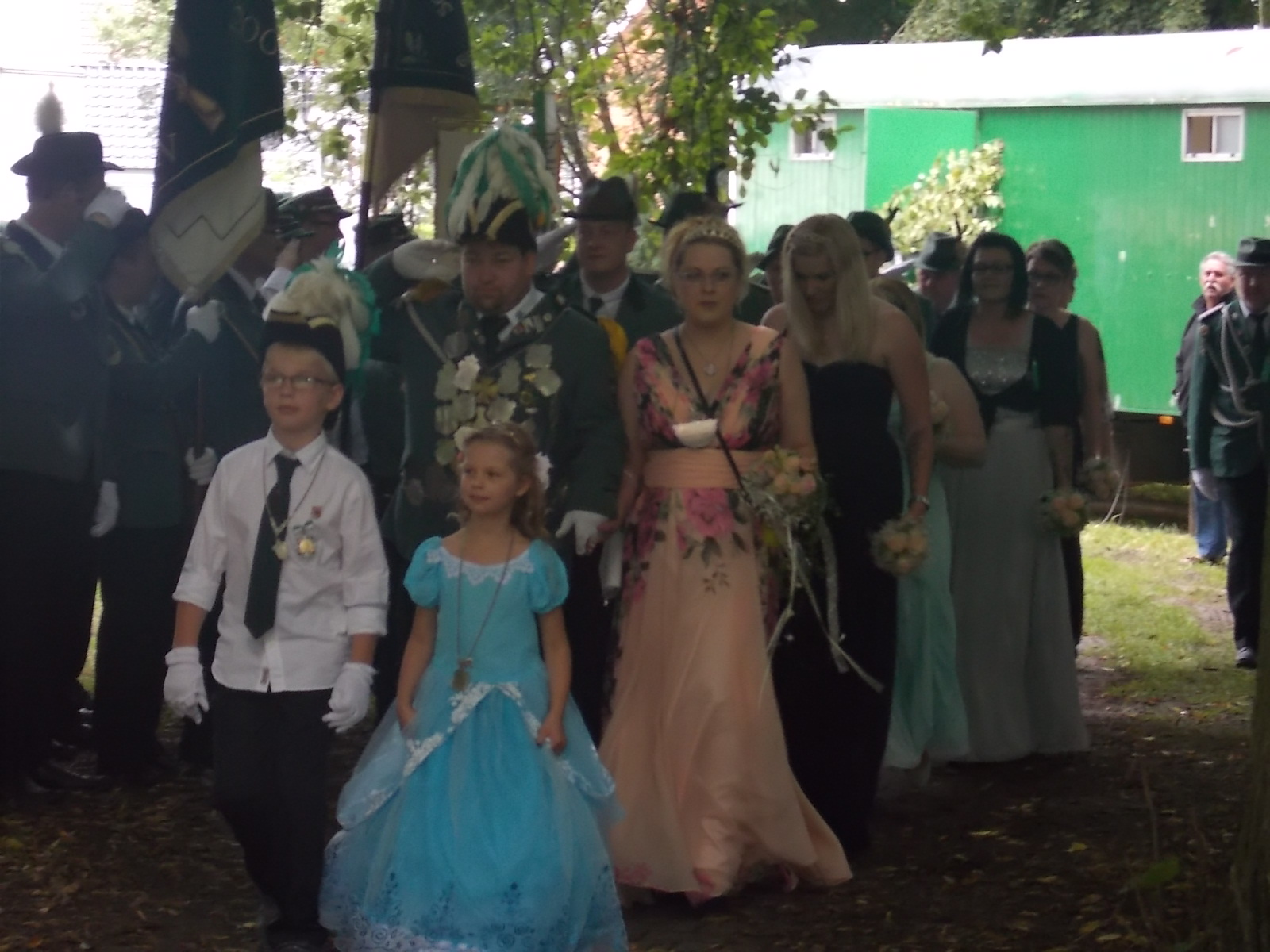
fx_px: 4146
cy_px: 476
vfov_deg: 13.1
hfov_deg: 17.4
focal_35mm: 113
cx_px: 635
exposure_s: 1/60
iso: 250
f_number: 6
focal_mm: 20.1
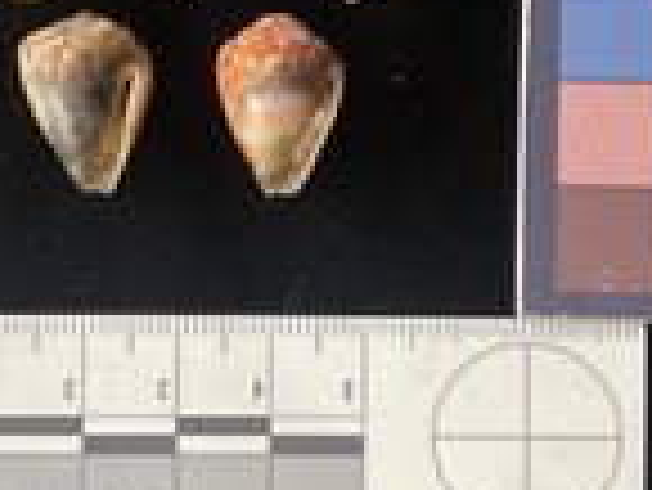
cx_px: 310
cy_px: 61
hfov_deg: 27.8
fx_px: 1320
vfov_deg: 20.7
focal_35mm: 70
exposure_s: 1/60
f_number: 1.8
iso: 100
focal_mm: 3
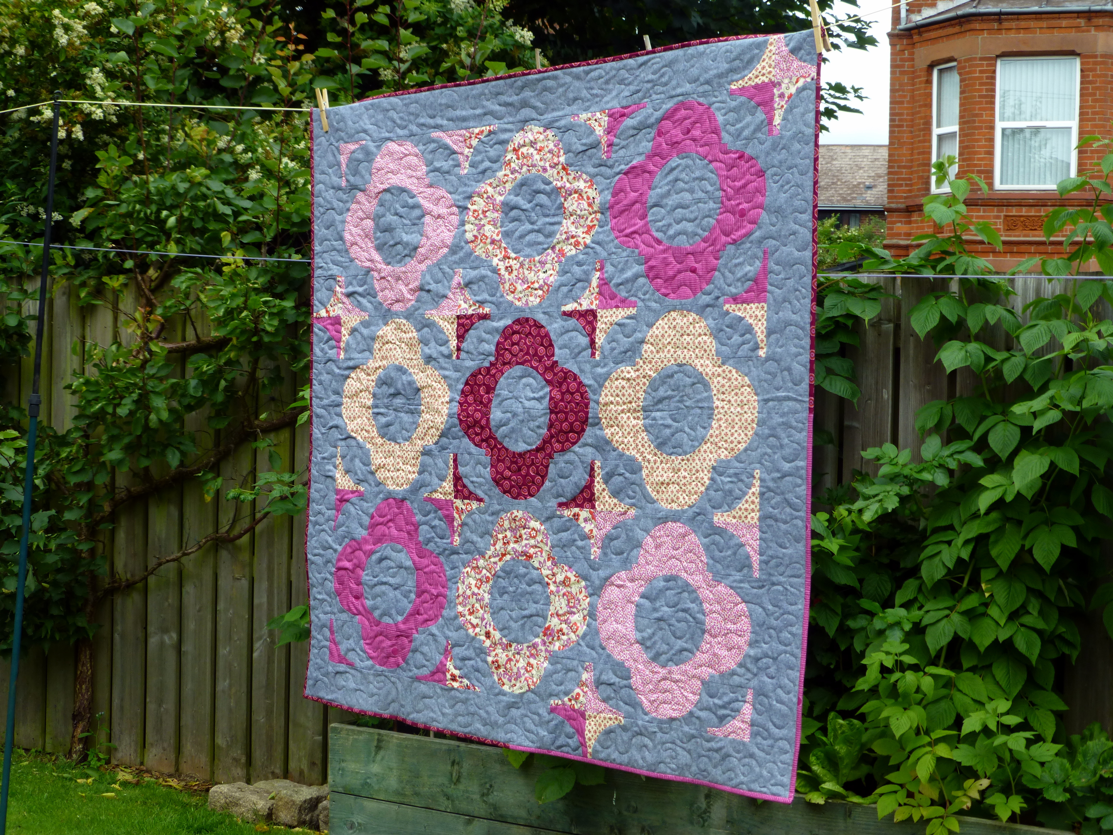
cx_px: 556
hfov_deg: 35.5
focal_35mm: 54
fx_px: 1736
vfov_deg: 27.0
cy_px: 418
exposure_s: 1/160
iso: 100
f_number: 4.6
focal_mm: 9.7
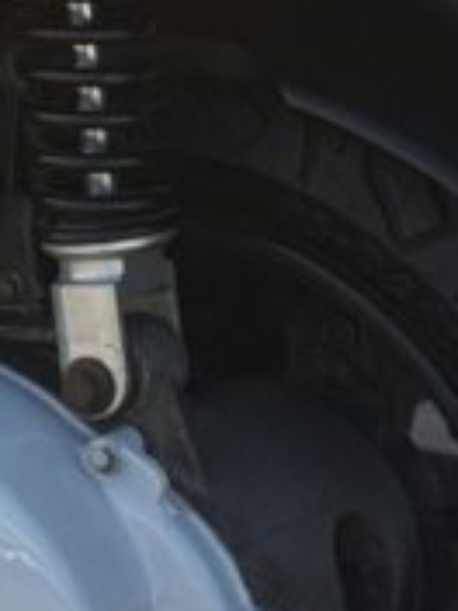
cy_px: -128
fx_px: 4940
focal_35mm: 280
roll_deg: -0.9
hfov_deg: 5.3
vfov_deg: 7.0
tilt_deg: -12.2
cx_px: -66
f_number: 1.78
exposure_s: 1/2865
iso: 64
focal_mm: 6.76
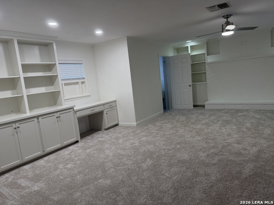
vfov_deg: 56.8
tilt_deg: -8.1
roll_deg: +6.8
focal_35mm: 24
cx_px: 137
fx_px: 190
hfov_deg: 71.6
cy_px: 102
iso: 200
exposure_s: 1/164
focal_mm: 6.76
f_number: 1.78
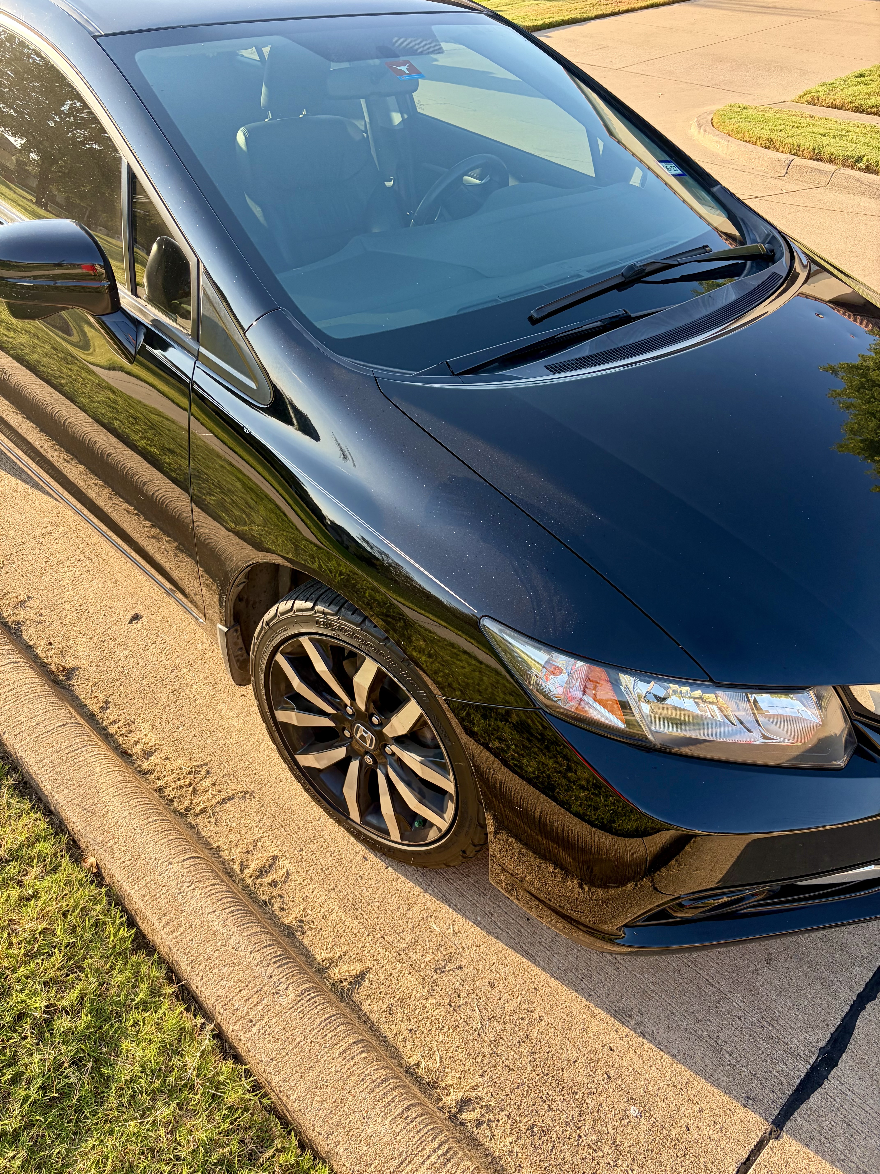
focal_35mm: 26
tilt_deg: -36.0
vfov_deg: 67.3
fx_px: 881
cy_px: 587
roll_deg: -4.3
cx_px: 440
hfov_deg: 53.1
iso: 50
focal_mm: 5.96
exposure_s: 1/548
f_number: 1.6
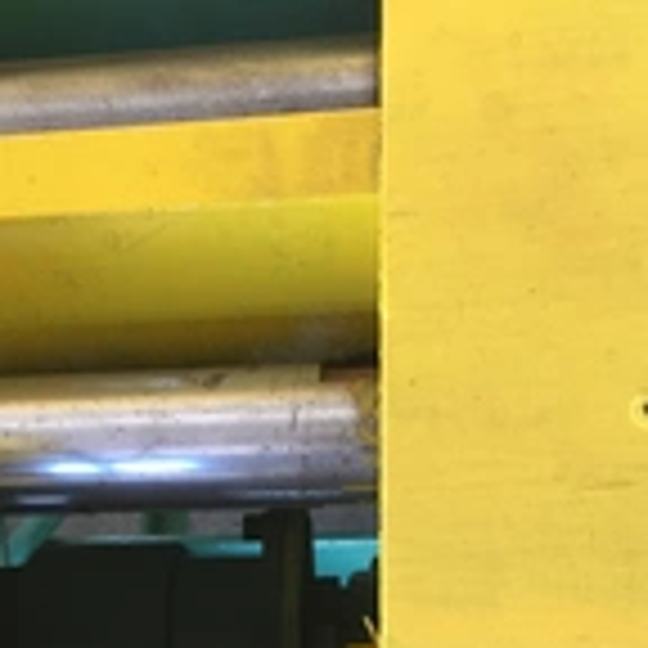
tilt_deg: -64.7
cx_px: 99
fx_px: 1504
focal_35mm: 71
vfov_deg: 23.1
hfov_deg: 23.8
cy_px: 680
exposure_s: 1/30
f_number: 2.2
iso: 80
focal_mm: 4.15
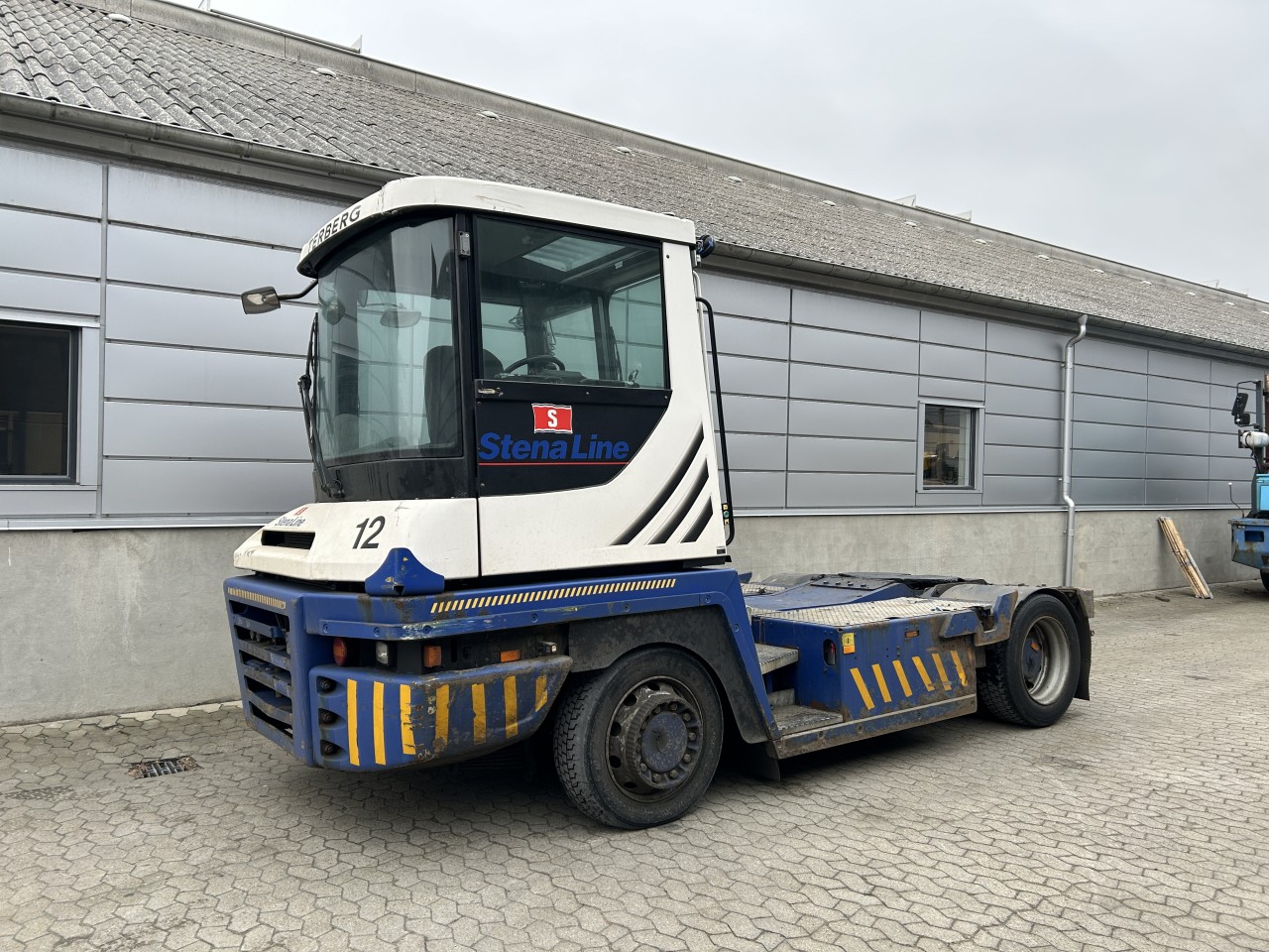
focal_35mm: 26
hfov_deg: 67.3
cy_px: 476
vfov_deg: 53.1
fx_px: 953
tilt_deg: +0.7
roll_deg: -2.2
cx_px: 634
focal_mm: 5.7
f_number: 1.5
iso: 40
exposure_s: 1/121
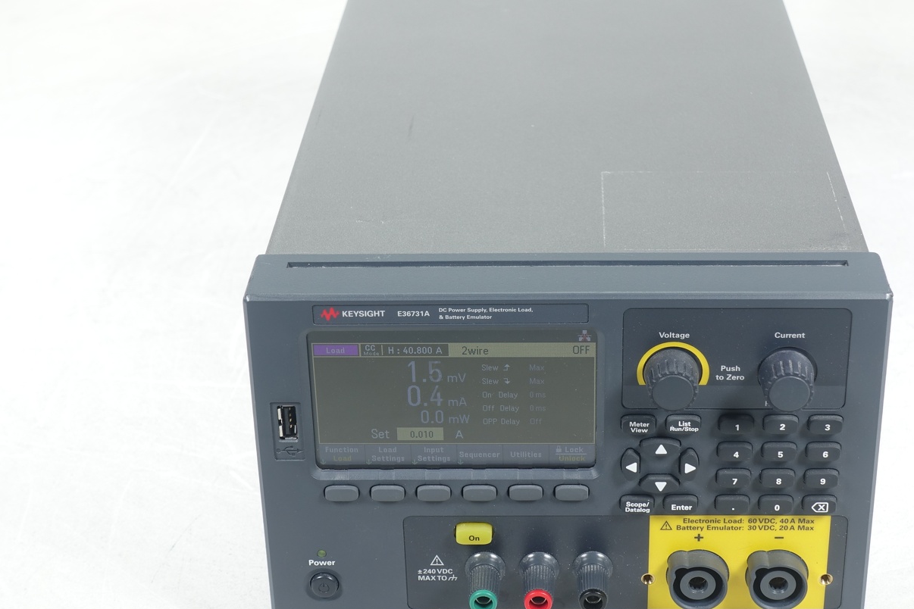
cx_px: 532
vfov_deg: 18.7
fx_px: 1853
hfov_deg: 27.7
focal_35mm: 73
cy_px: 247
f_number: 4
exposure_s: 1/100
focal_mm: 20.05
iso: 125
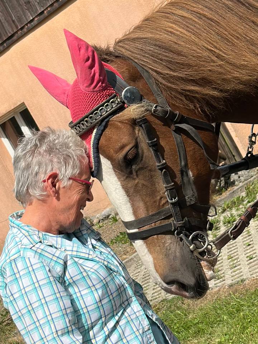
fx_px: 477
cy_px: 172
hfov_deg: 30.3
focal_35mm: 48
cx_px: 129
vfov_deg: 39.7
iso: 100
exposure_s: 1/7937
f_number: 1.78
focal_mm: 6.86
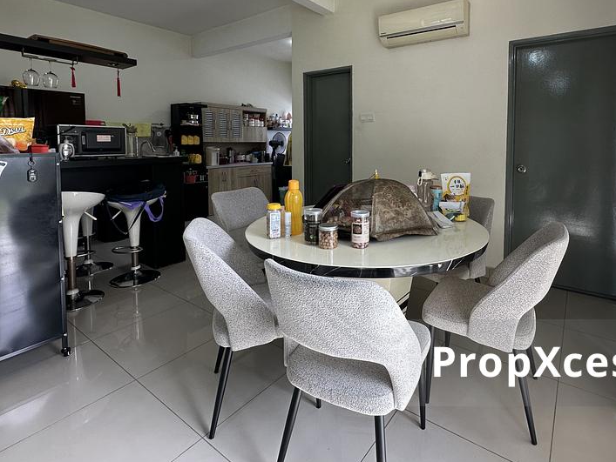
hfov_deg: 83.9
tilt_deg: -3.1
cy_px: 158
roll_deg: -0.6
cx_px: 362
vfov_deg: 67.1
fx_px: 338
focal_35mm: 19
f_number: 2.2
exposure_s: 1/99
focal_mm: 2.22
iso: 100
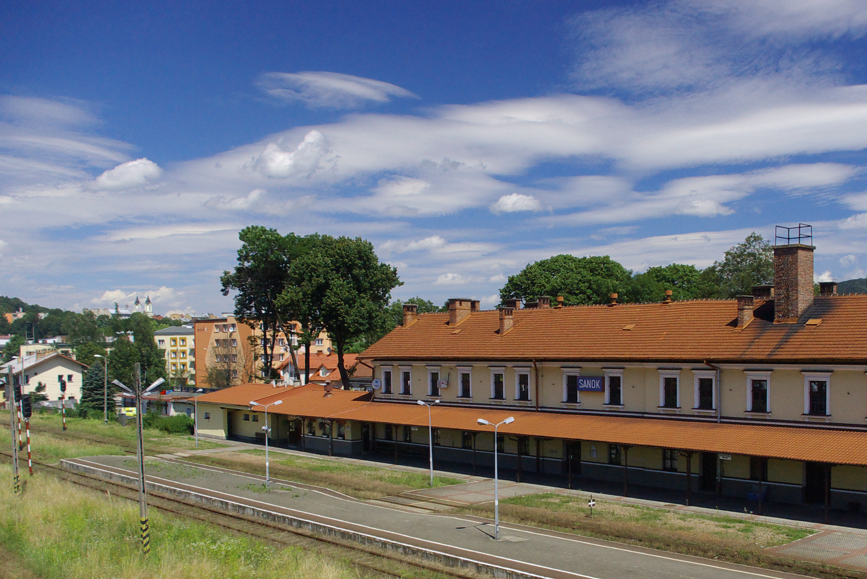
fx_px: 867
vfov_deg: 36.6
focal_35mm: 36
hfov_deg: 52.7
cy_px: 374
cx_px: 525
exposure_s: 1/750
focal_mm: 18
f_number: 8
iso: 800
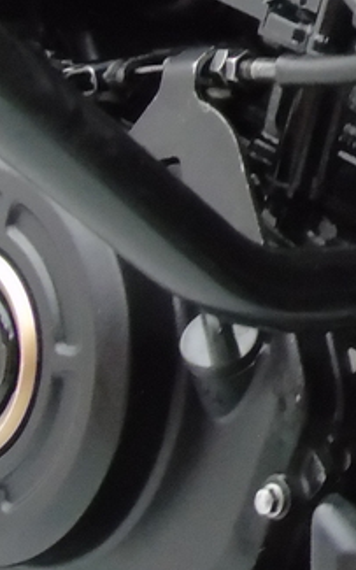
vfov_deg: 15.2
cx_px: 901
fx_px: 2066
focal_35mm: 133
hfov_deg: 8.8
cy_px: -88
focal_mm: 6.1
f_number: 3.8
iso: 640
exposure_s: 1/30
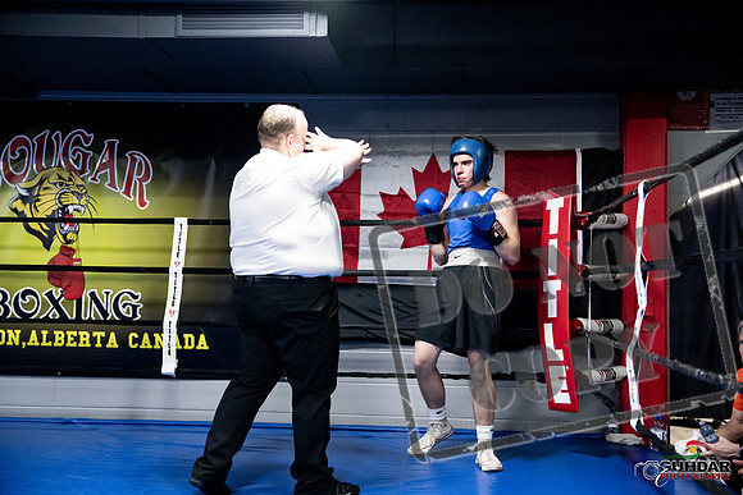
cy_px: 248
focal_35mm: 41
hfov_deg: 47.4
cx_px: 372
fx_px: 846
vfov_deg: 32.6
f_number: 2.8
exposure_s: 1/1000
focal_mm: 41
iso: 8000
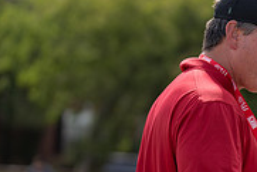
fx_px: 2536
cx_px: 362
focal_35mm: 355
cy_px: 213
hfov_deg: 5.8
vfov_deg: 3.9
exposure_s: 1/640
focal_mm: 111
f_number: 3.2
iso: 100
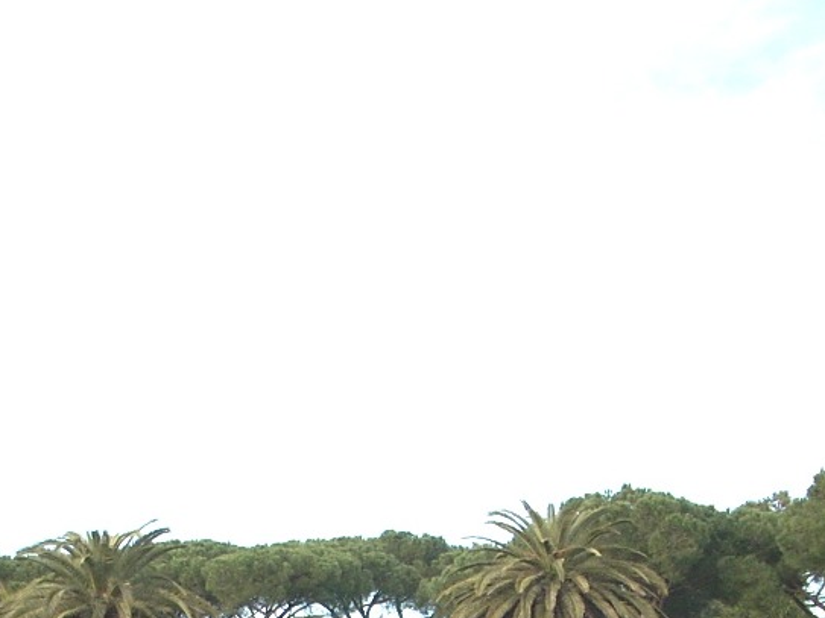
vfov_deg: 14.8
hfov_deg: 20.4
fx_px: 2287
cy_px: 773
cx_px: 286
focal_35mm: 96
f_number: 2.8
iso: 64
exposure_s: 1/239
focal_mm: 6.2
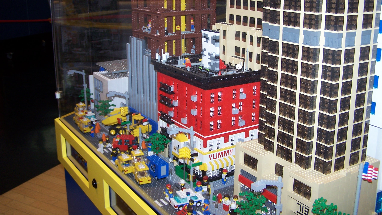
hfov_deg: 48.4
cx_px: 192
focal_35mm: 42
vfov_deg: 28.2
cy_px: 80
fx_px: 425
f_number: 2.8
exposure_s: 1/60
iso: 80
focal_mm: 6.3
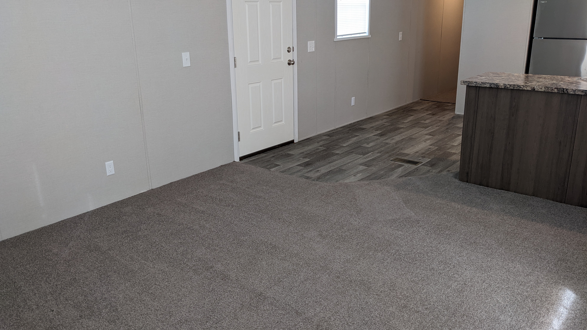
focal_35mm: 30
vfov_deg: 38.9
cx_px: 289
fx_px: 467
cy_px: 146
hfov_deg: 64.3
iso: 79
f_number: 1.73
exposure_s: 1/40
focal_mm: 4.38
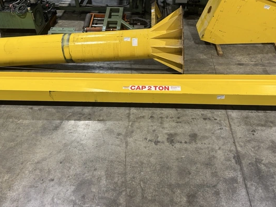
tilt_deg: -42.4
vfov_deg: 41.8
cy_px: 93
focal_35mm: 34
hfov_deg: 53.9
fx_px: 271
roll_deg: +0.6
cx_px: 139
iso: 160
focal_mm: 6.76
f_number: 1.78
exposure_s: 1/60
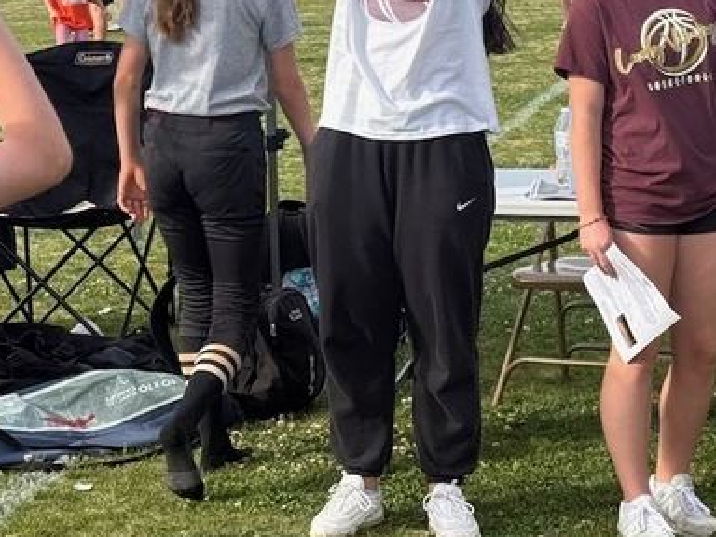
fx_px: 2648
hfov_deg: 15.3
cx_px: 572
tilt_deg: -7.0
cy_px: 203
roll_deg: +1.1
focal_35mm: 128
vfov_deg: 11.6
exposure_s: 1/1795
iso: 64
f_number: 1.78
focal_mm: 6.76
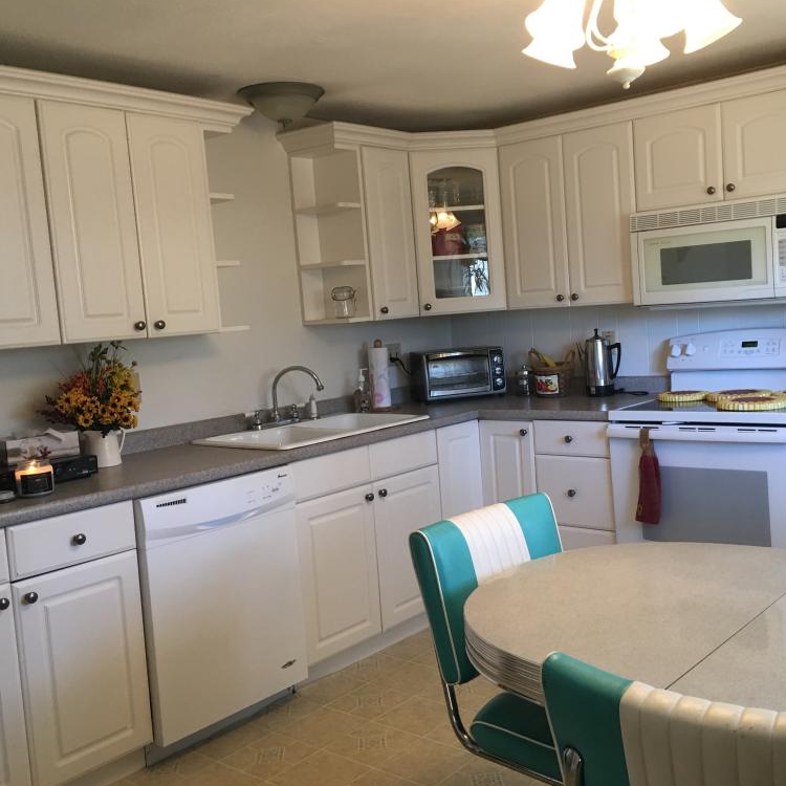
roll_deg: +4.0
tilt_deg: -7.0
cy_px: 395
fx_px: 899
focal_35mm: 35
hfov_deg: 47.0
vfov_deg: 47.2
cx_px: 470
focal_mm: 4.15
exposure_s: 1/15
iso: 50
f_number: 2.2
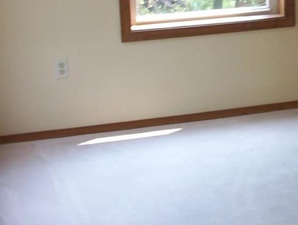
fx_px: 785
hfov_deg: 20.6
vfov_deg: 15.8
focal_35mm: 91
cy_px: -21
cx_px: 318
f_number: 4.5
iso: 100
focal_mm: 6
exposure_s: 1/53.4
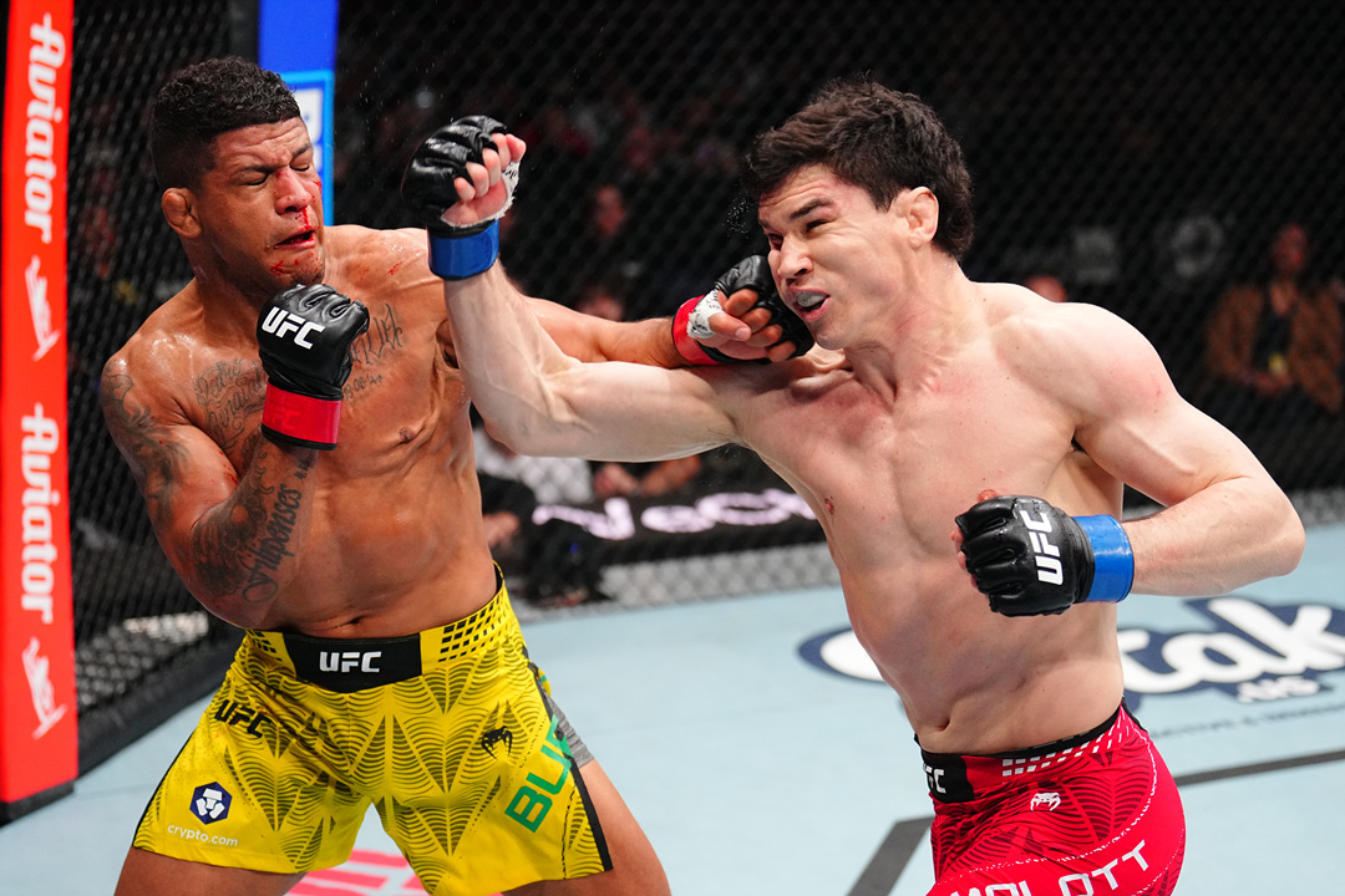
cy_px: 448
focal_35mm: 70
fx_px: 2615
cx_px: 672
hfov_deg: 28.8
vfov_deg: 19.5
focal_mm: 70
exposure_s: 1/1600
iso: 4000
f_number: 2.8
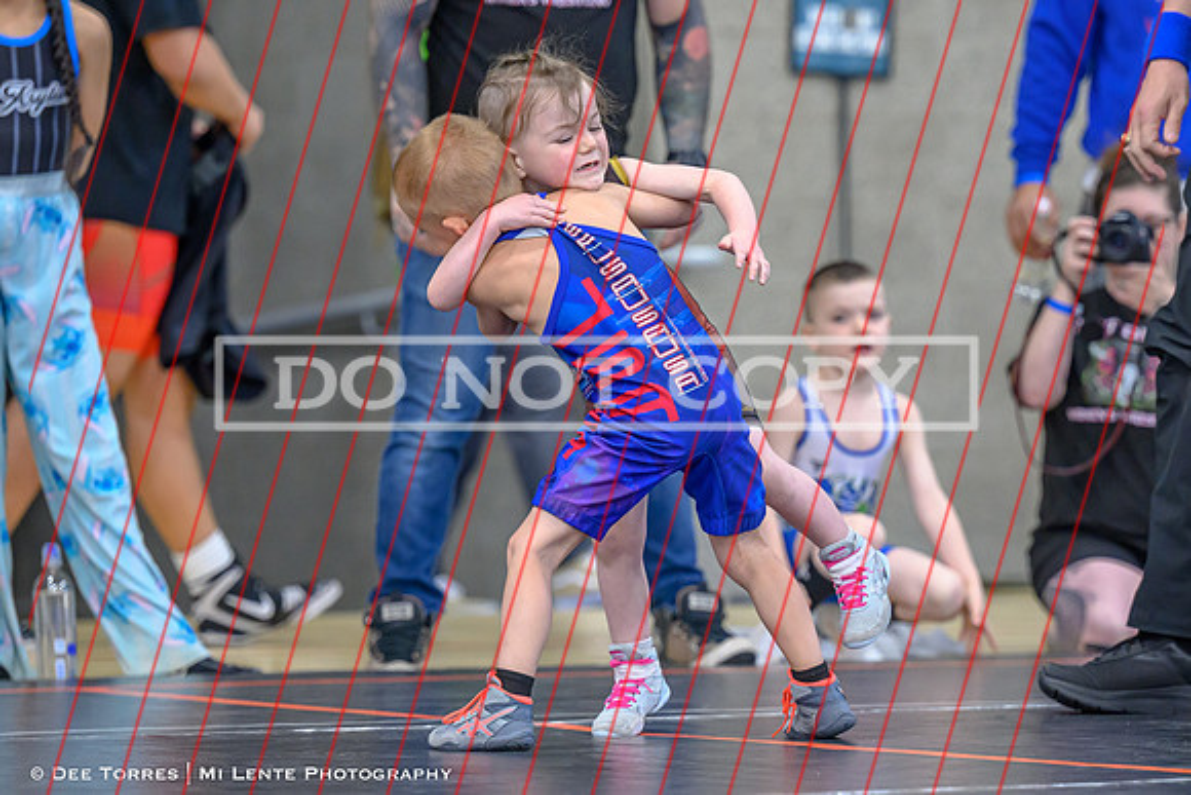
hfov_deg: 8.4
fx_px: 8073
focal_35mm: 244
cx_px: 708
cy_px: 468
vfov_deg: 5.6
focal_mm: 155
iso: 3200
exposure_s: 1/640
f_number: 3.2
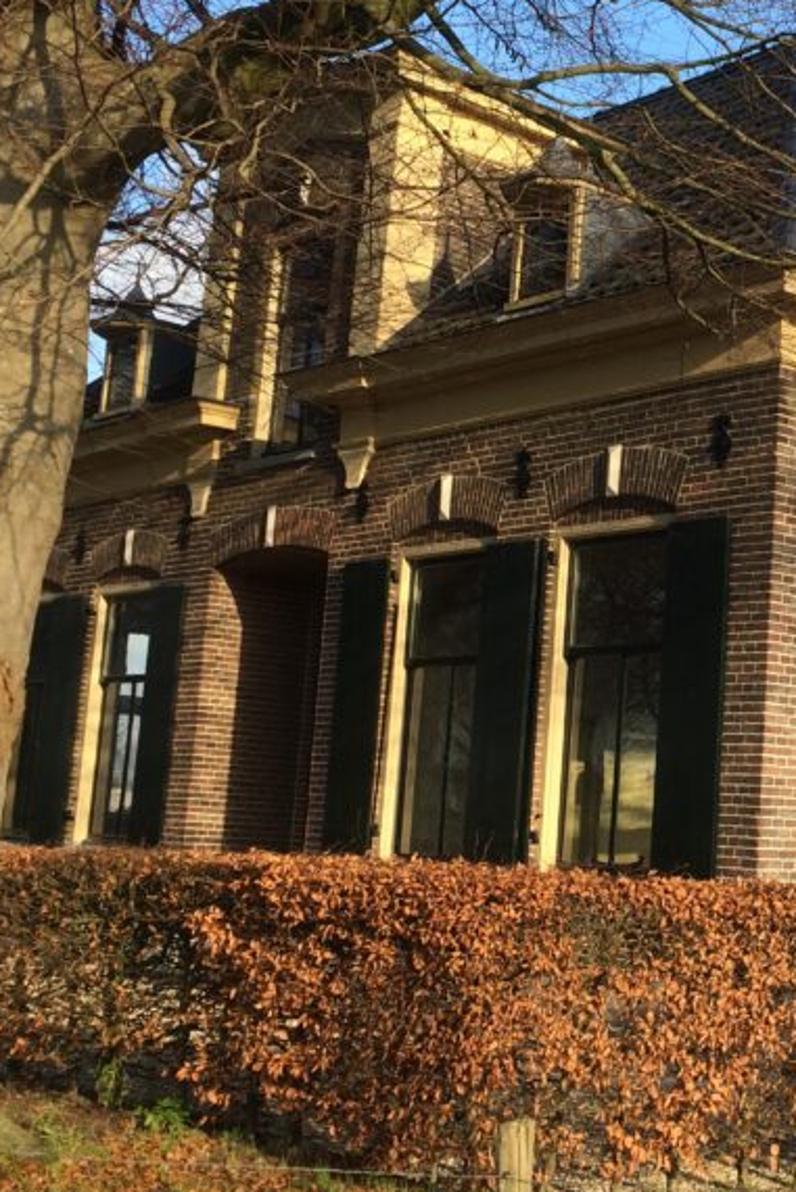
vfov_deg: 35.0
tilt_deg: +10.0
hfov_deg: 23.0
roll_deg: -1.5
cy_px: 497
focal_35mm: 57
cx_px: 771
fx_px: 1889
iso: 32
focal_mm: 4.15
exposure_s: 1/746
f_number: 2.2
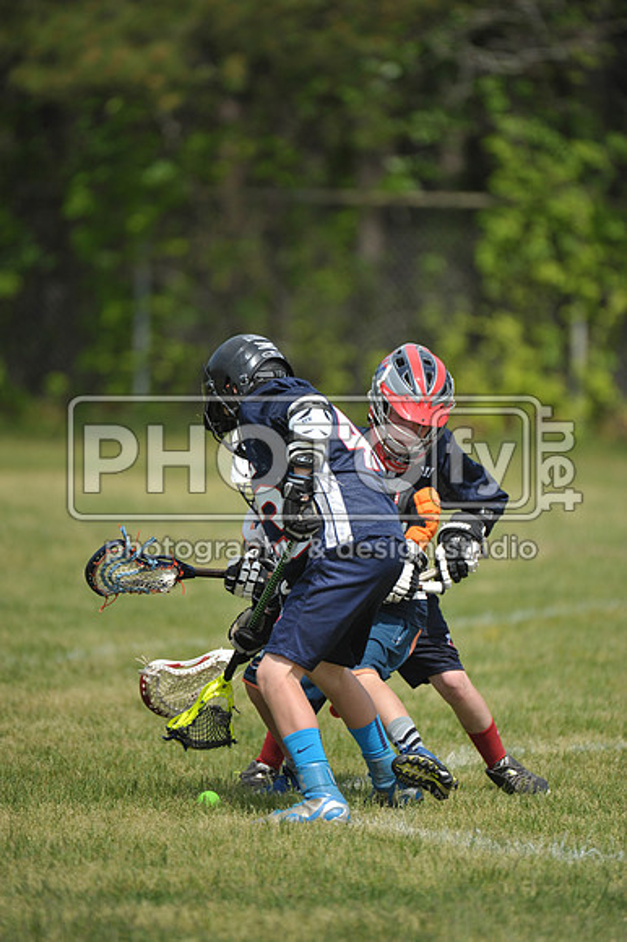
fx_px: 10462
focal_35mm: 400
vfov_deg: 5.2
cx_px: 314
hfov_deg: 3.4
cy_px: 471
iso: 640
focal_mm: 400
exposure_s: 1/4000
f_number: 4
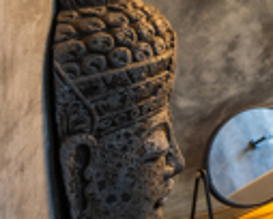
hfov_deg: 16.2
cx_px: 626
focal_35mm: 61
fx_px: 494
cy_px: -21
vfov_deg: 23.5
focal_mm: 12
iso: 400
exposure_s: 1/25
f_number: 4
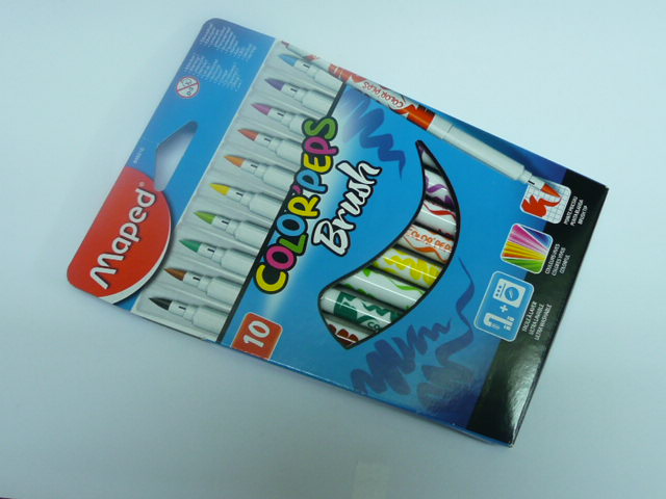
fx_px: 750
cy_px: 250
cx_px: 333
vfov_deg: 36.8
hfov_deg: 47.9
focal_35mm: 39
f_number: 3.3
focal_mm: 4.6
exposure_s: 1/30
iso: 160
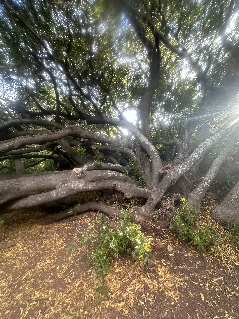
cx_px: 120
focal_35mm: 14
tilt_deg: +6.6
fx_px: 129
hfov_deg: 85.7
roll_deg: -0.9
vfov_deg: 102.1
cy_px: 160
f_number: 2.2
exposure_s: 1/99
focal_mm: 2.22
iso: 100
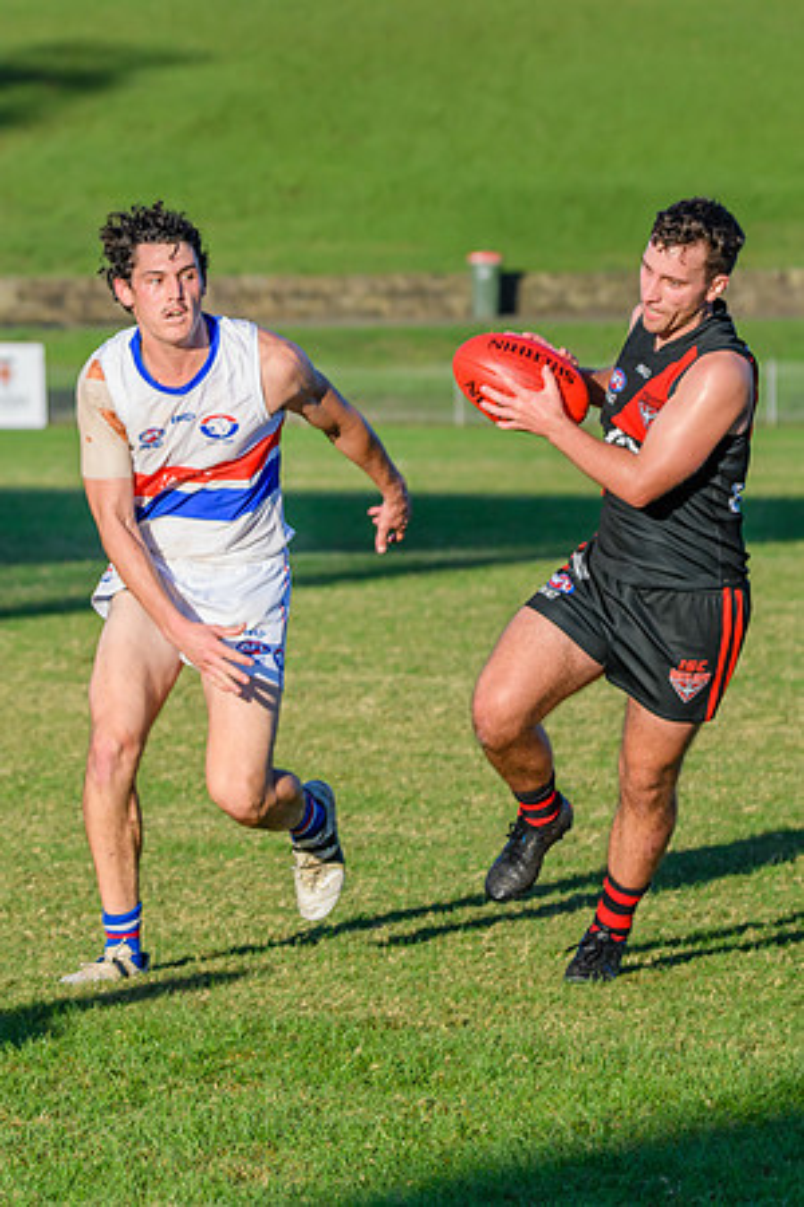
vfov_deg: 8.1
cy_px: 596
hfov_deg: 5.4
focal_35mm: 255
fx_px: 8559
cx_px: 471
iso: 800
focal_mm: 150
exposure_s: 1/2000
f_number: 7.1
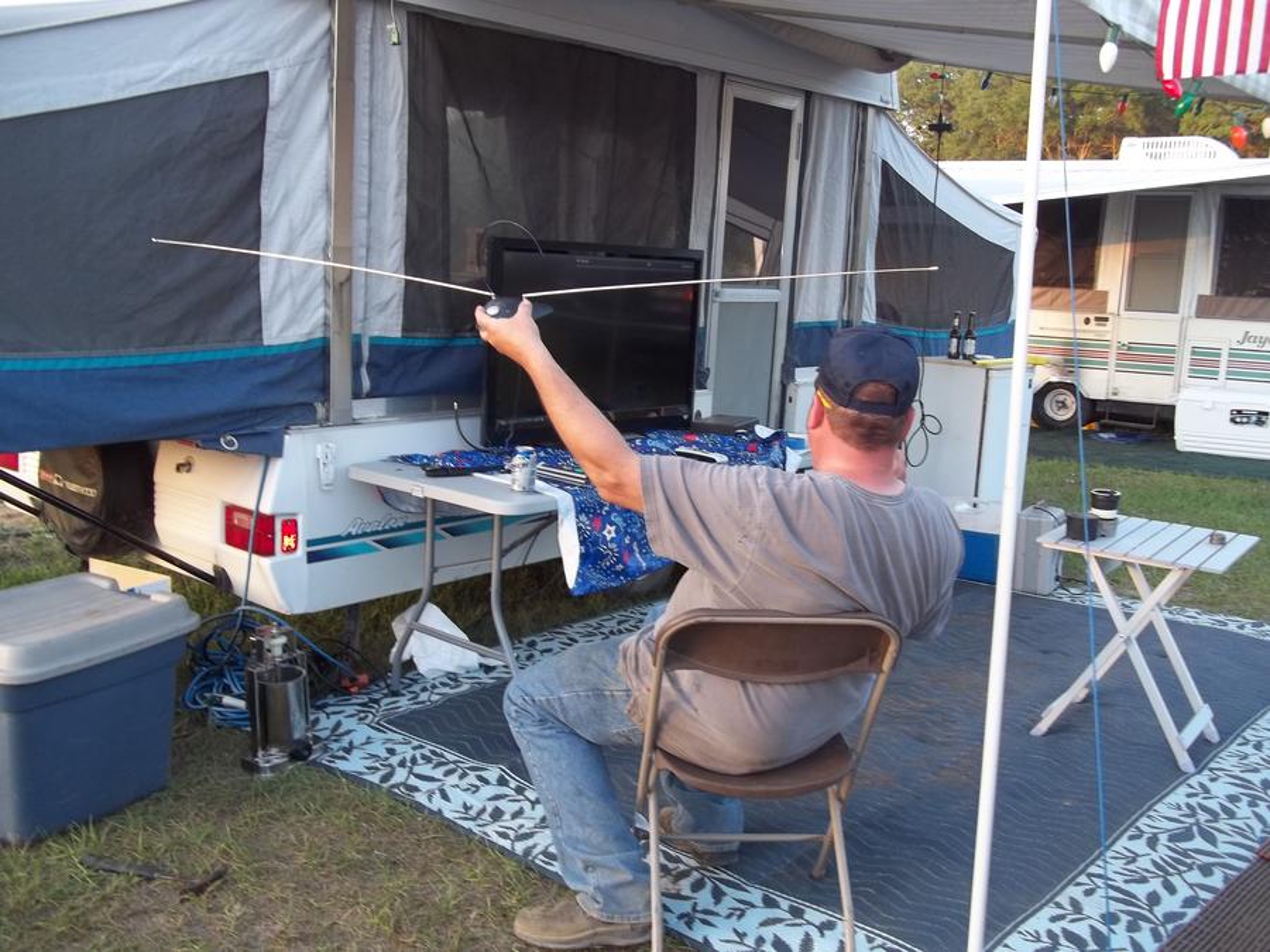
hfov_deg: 56.8
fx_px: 1174
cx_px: 635
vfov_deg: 44.2
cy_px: 476
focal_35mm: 32
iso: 64
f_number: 2.9
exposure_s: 1/30
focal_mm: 5.7
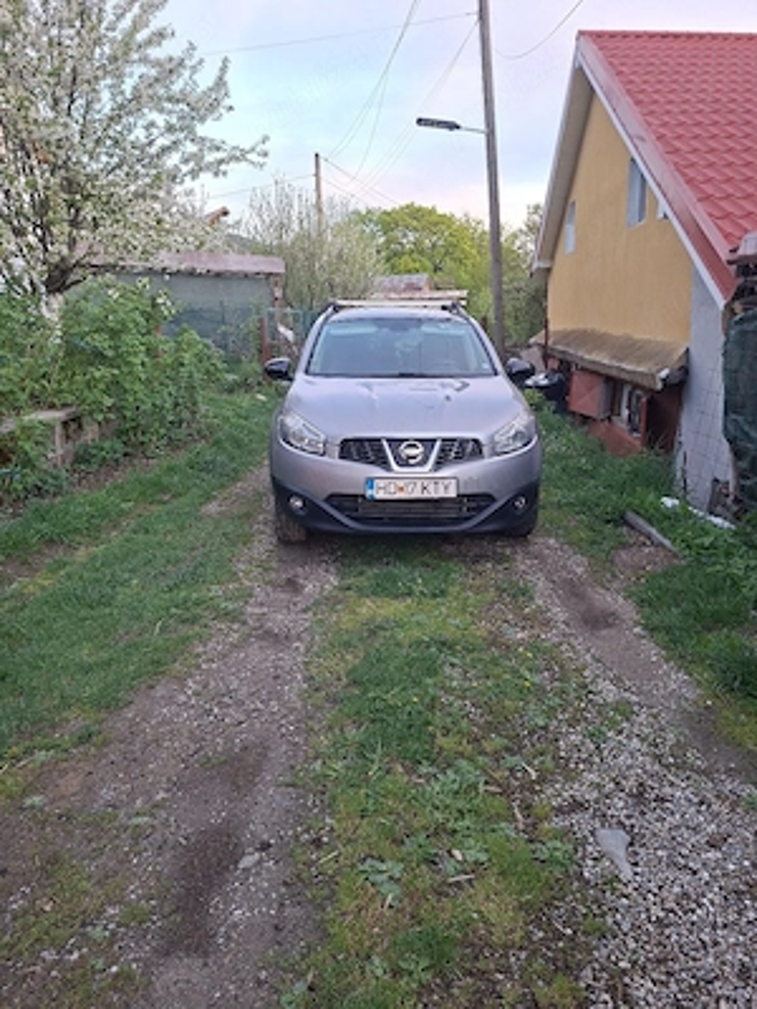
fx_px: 671
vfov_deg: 73.9
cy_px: 504
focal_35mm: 23
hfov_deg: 58.9
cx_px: 378
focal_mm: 5.54
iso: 80
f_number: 1.8
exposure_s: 1/100
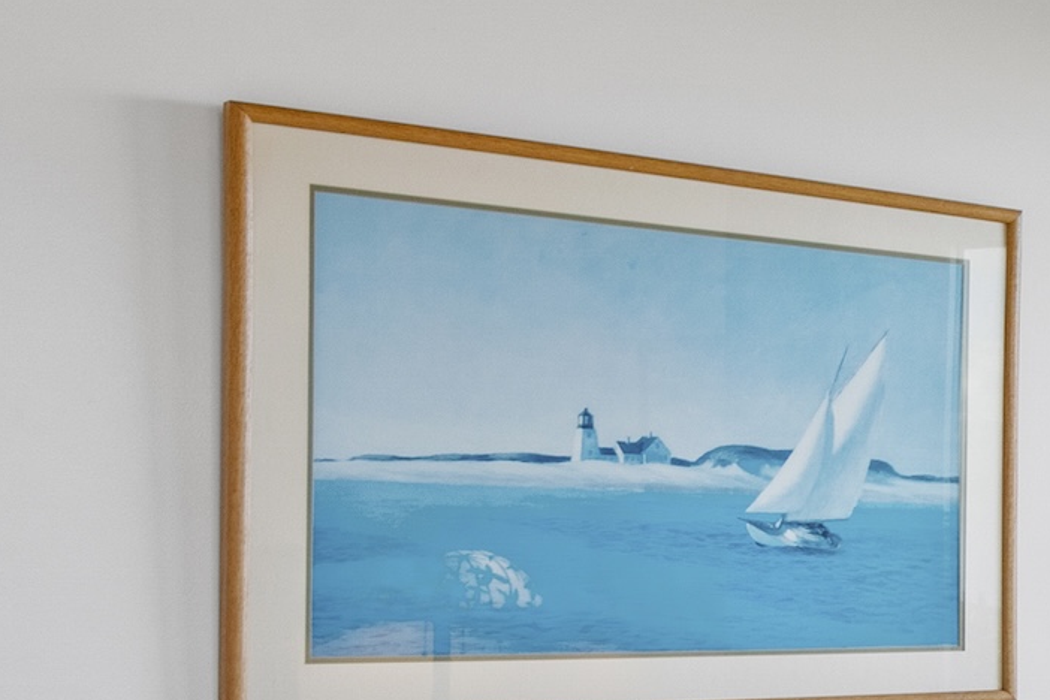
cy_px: 591
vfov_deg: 16.5
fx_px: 2391
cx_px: 1931
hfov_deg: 18.7
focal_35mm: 82
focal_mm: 16
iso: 160
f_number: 8
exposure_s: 1/20
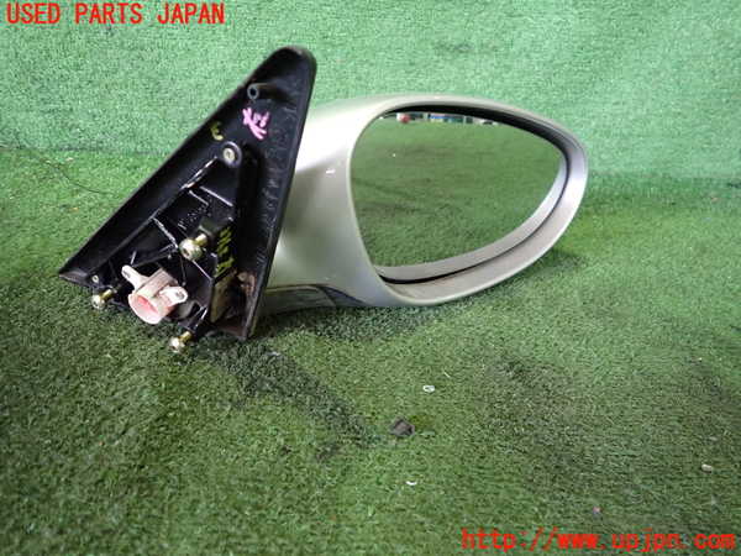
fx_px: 535
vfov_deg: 54.9
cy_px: 278
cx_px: 370
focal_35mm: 25
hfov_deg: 69.4
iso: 640
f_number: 2
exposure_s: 1/30
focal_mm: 4.5
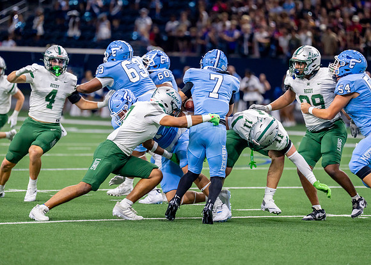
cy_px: 129
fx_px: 2529
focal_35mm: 240
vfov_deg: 6.0
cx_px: 170
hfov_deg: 8.4
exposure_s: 1/1000
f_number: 2.8
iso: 1600
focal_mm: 197
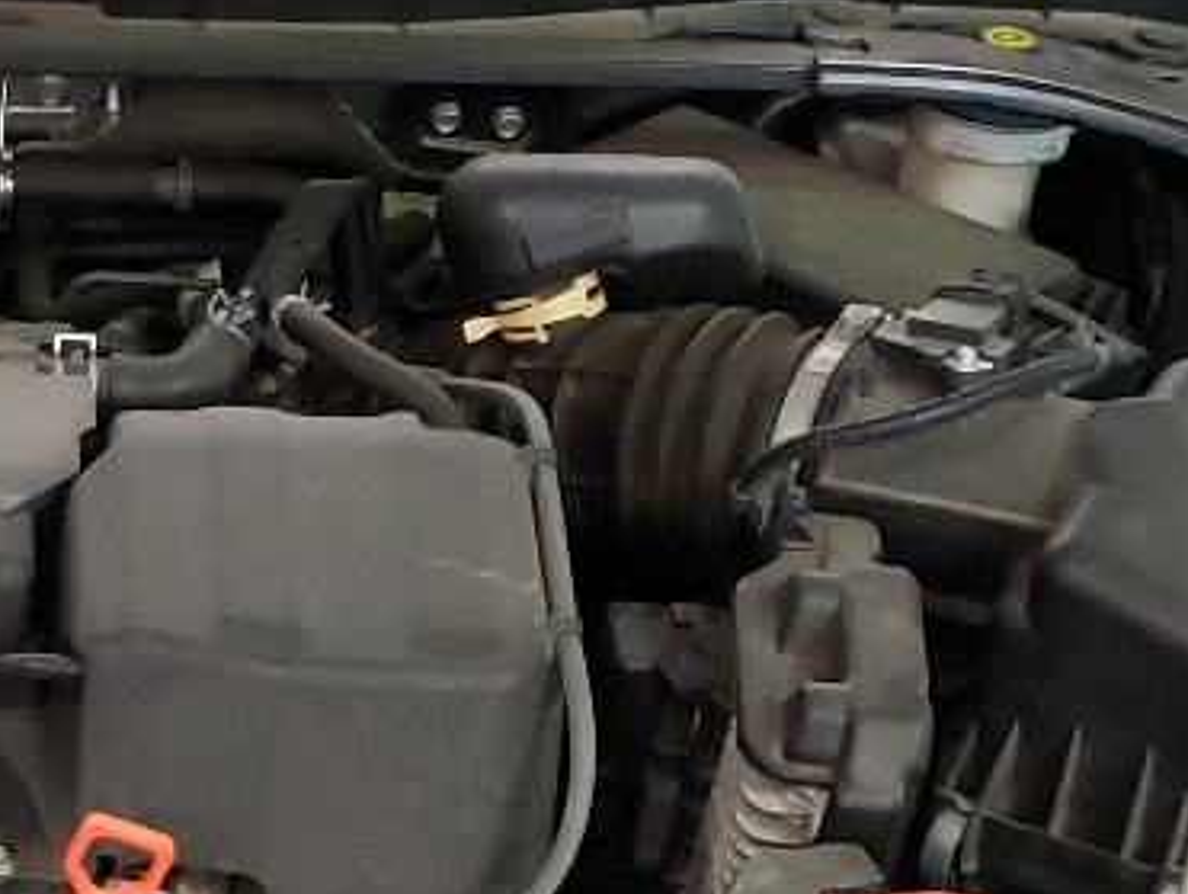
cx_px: -83
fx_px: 3848
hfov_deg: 17.0
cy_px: 1089
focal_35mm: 112
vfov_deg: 12.9
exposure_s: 1/40
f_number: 1.5
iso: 306
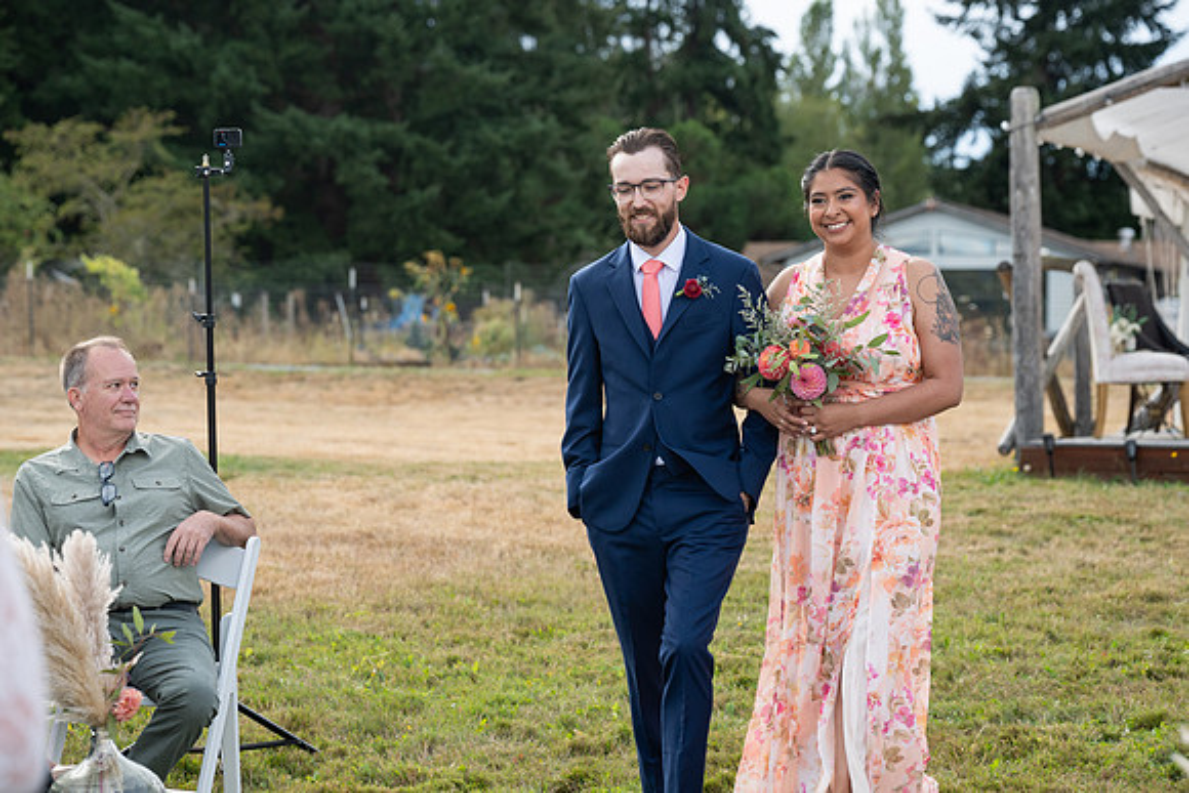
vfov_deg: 14.4
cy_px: 396
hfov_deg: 21.5
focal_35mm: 95
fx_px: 3138
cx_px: 594
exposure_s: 1/800
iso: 400
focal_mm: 95
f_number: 4.5
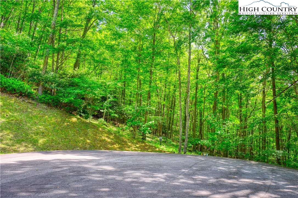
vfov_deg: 47.9
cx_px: 149
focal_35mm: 27
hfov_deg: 67.4
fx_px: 223
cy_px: 99
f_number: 5.6
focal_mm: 18
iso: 320
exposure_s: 1/420
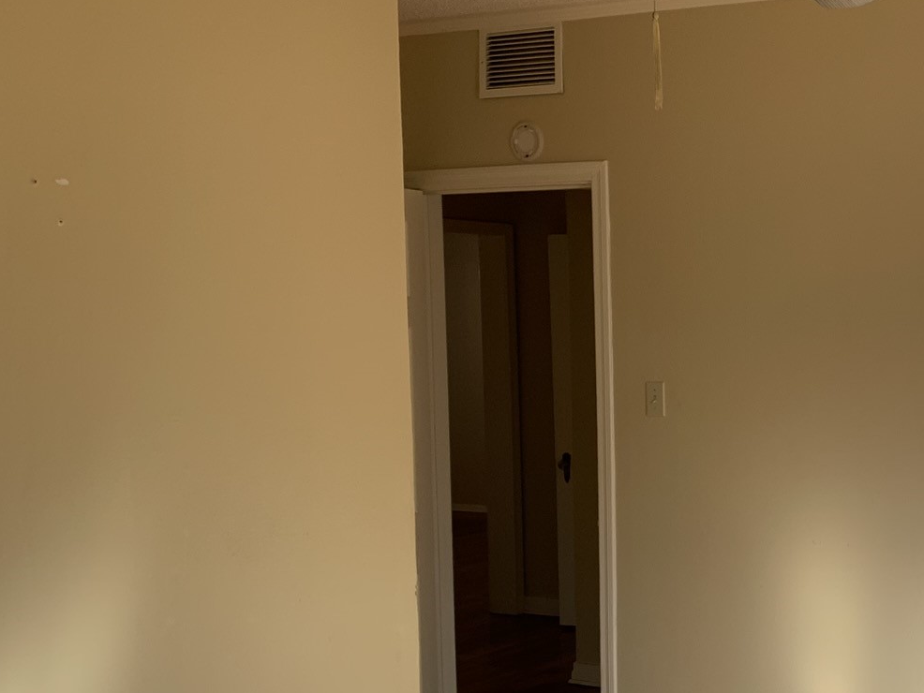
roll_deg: -0.2
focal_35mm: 54
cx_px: 910
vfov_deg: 27.0
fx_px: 1442
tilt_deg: -4.3
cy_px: 429
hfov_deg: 32.8
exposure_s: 1/121
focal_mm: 4.25
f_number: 1.8
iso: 50
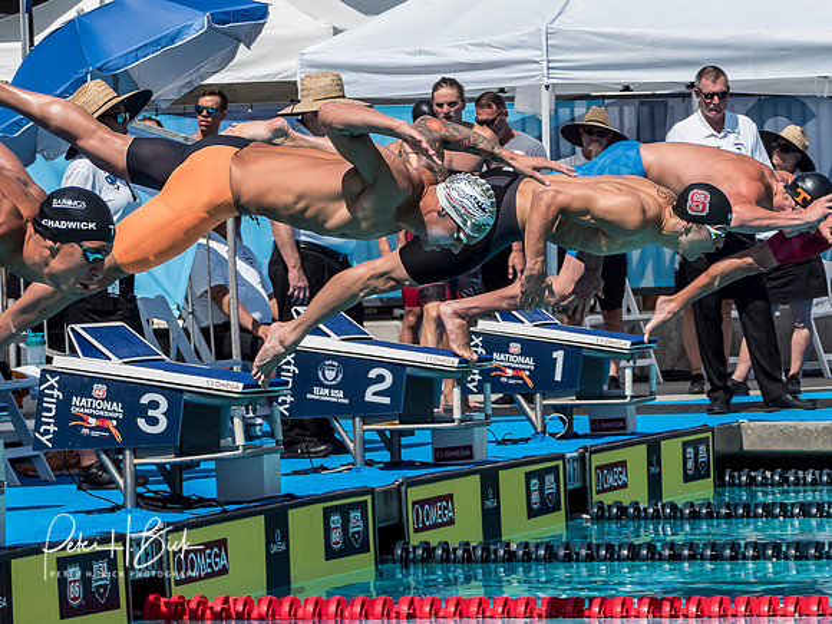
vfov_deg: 7.3
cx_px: 261
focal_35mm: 203
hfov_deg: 9.7
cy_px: 248
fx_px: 4879
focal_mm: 70
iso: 250
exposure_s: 1/1250
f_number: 6.3
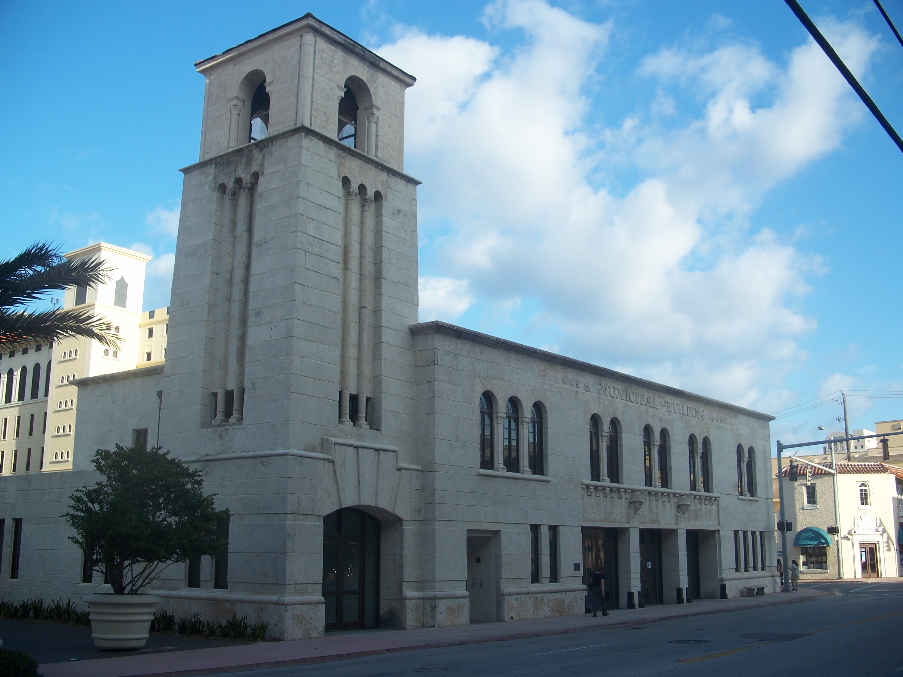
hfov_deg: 50.1
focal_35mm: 37
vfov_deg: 38.7
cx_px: 452
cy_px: 338
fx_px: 965
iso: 64
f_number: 2.8
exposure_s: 1/500
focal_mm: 7.8
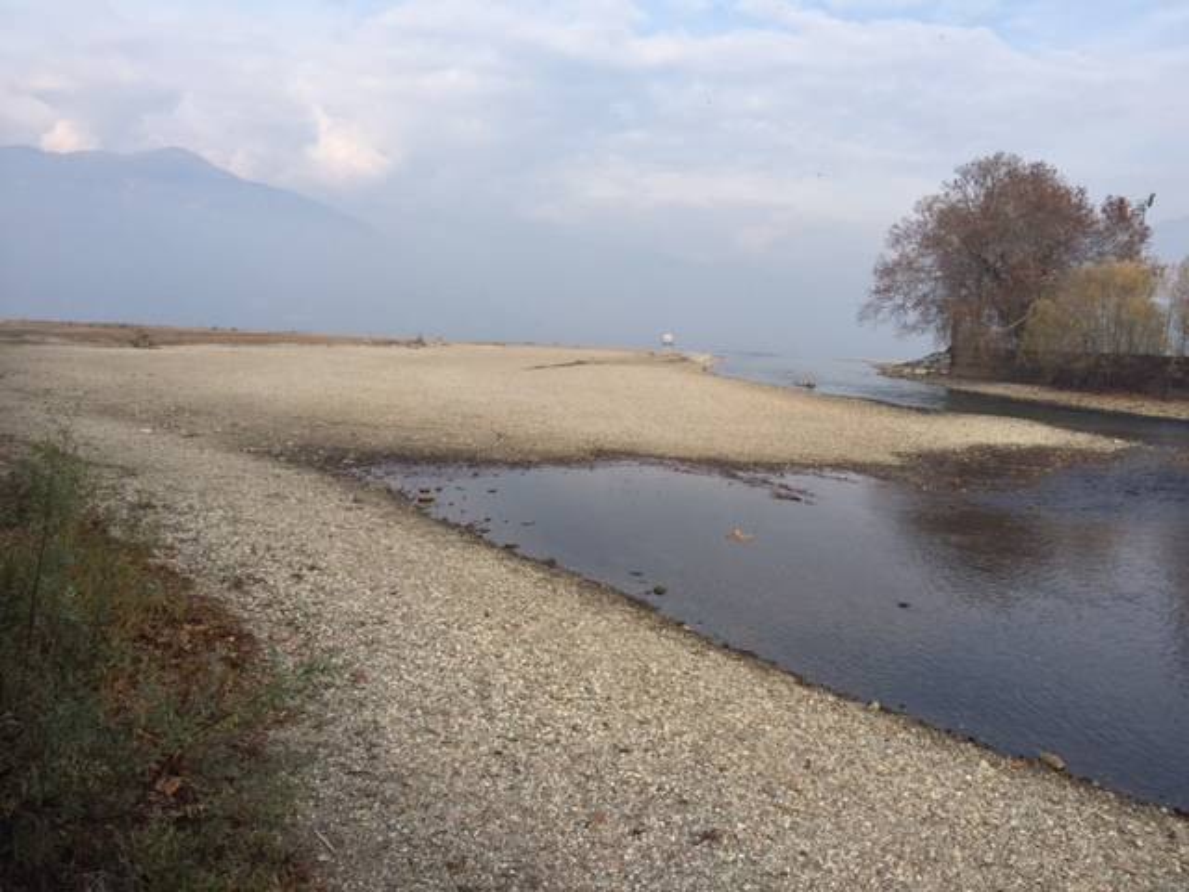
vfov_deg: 48.2
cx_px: 594
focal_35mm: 29
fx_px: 996
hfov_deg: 61.7
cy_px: 446
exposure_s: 1/1099
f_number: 2.2
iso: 32
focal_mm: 4.15
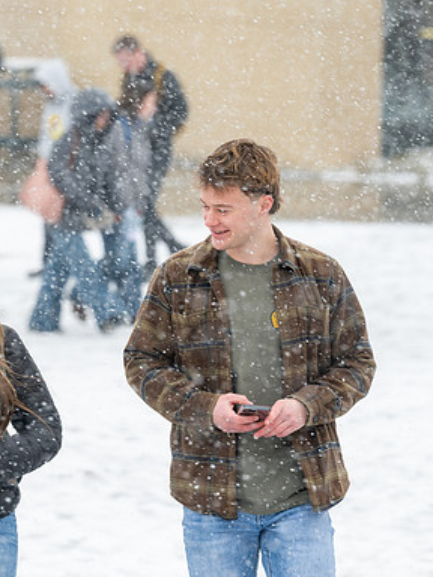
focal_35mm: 269
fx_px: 4486
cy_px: 289
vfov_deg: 7.4
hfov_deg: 5.5
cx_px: 155
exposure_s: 1/400
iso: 500
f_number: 5.6
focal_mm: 185
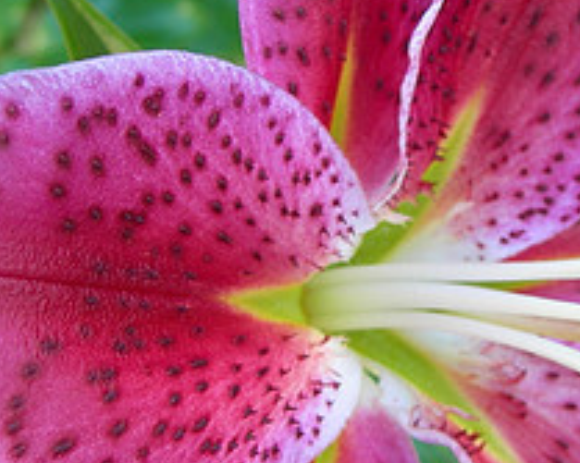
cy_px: 251
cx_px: 441
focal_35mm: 103
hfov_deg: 18.5
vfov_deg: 14.9
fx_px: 1767
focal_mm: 7.8
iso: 50
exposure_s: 1/51.3
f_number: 2.8
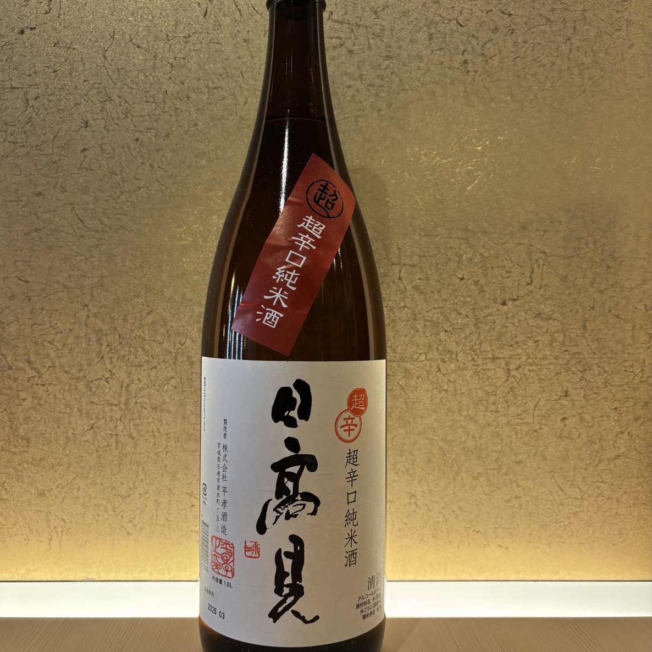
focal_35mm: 31
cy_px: 319
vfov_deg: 52.5
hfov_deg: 52.5
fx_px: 661
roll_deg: -0.6
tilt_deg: -1.0
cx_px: 323
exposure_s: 1/100
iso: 64
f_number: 1.6
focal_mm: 5.96
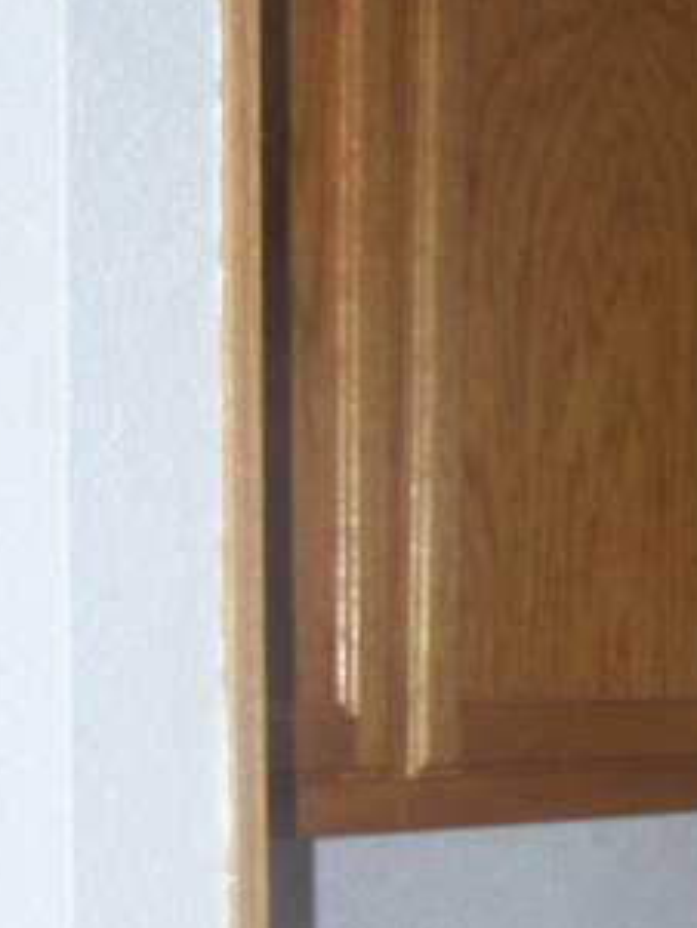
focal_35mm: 121
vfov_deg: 15.8
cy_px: 1020
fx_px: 3246
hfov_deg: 11.7
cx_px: 1061
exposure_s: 1/60
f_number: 2.8
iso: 80
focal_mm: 6.3
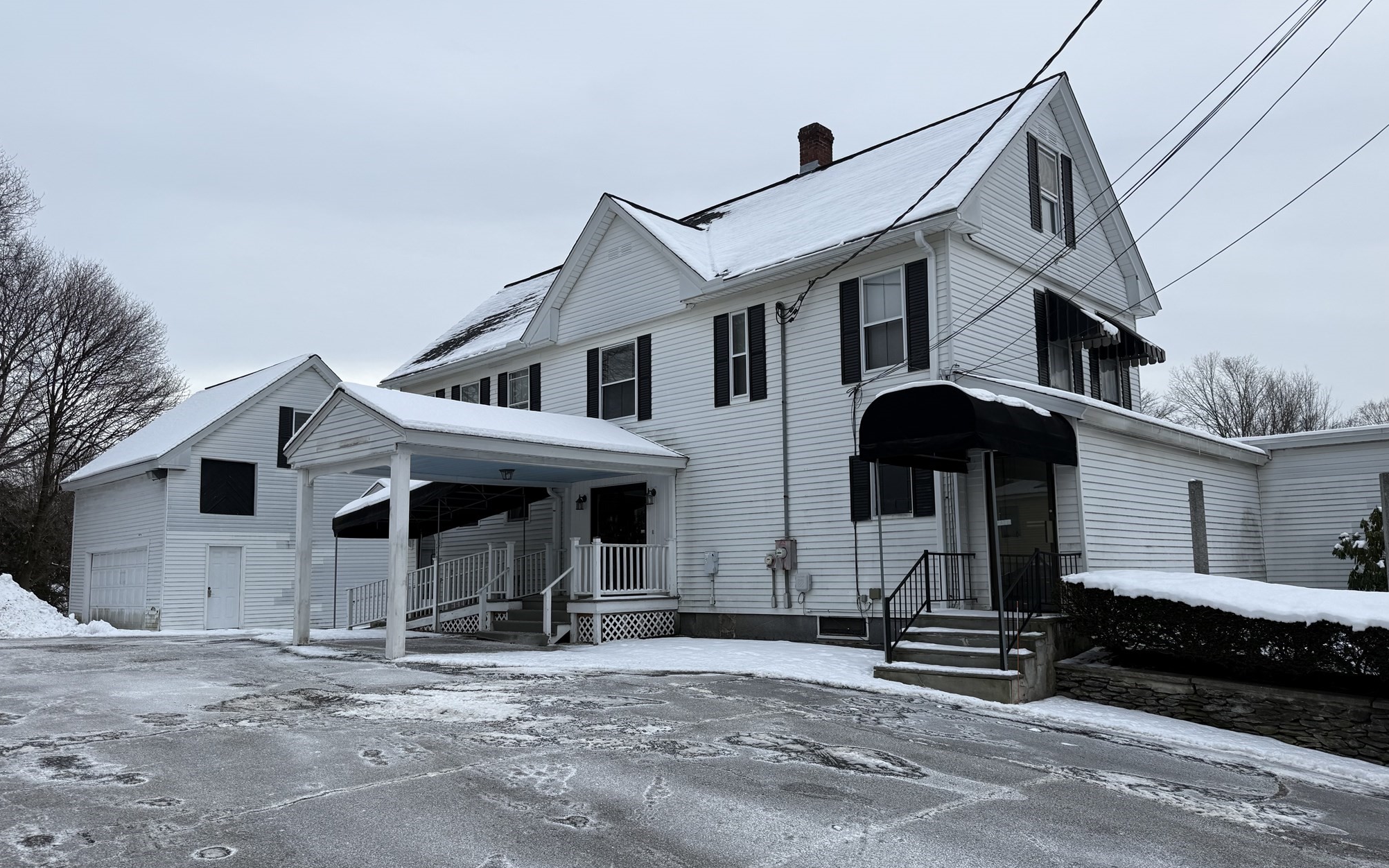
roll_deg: +1.6
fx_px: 984
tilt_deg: +7.1
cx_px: 686
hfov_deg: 70.4
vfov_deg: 47.5
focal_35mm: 26
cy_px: 465
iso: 80
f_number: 1.78
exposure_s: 1/1292
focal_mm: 6.76
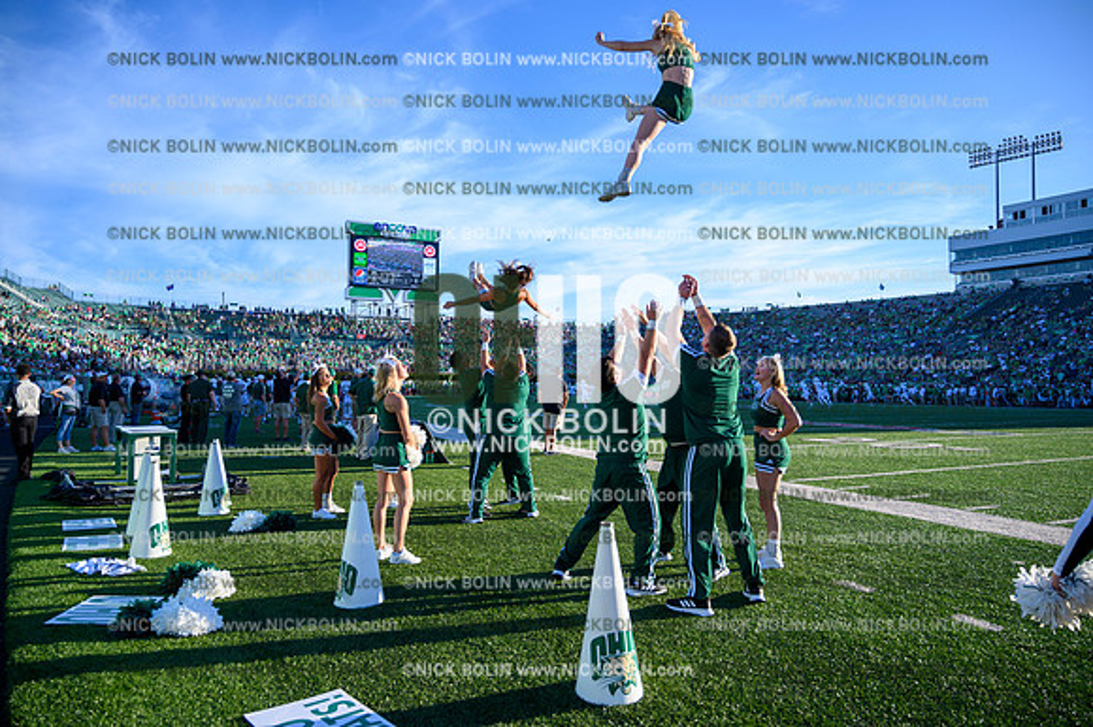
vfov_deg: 53.1
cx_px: 546
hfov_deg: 73.8
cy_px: 364
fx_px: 728
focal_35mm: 24
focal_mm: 24
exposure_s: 1/640
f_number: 4
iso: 125
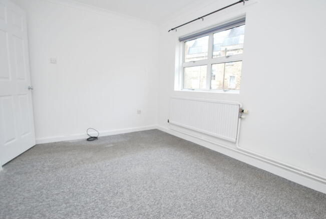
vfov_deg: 67.6
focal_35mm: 18
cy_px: 110
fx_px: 163
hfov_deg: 89.9
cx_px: 163
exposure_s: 1/30
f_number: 3.8
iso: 400
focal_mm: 12
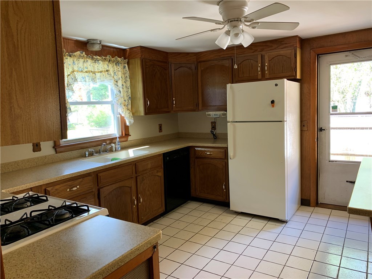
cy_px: 140
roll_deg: +3.1
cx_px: 186
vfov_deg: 53.1
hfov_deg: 67.3
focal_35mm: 26
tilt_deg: -8.3
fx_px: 279
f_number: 1.8
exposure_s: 1/60
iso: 100
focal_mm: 4.25
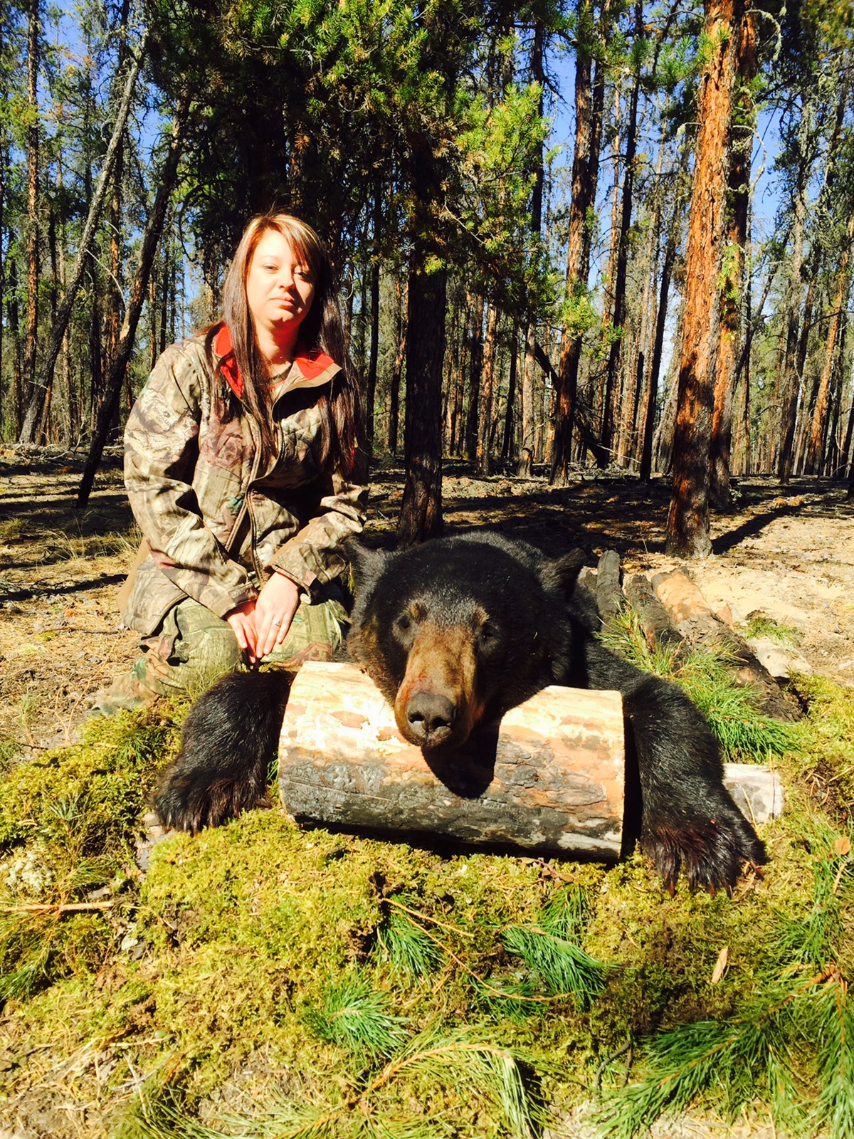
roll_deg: -2.8
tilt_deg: -4.1
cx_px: 427
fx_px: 954
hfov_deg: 48.2
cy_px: 570
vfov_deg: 61.7
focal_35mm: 29
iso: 32
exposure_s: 1/964
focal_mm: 4.15
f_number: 2.2
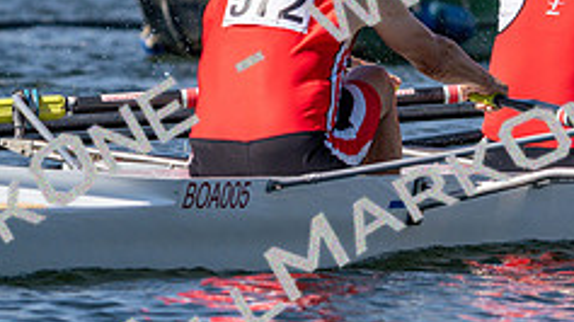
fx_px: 8792
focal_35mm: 578
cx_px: 603
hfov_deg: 3.7
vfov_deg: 2.1
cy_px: 50
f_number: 5.6
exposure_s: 1/1600
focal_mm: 225
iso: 200
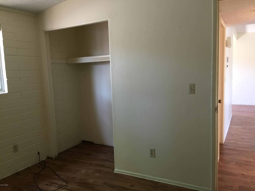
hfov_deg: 61.7
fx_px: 214
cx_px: 128
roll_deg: +3.4
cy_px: 96
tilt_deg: -8.3
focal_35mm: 29
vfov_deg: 48.2
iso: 50
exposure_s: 1/15
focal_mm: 4.15
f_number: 2.2
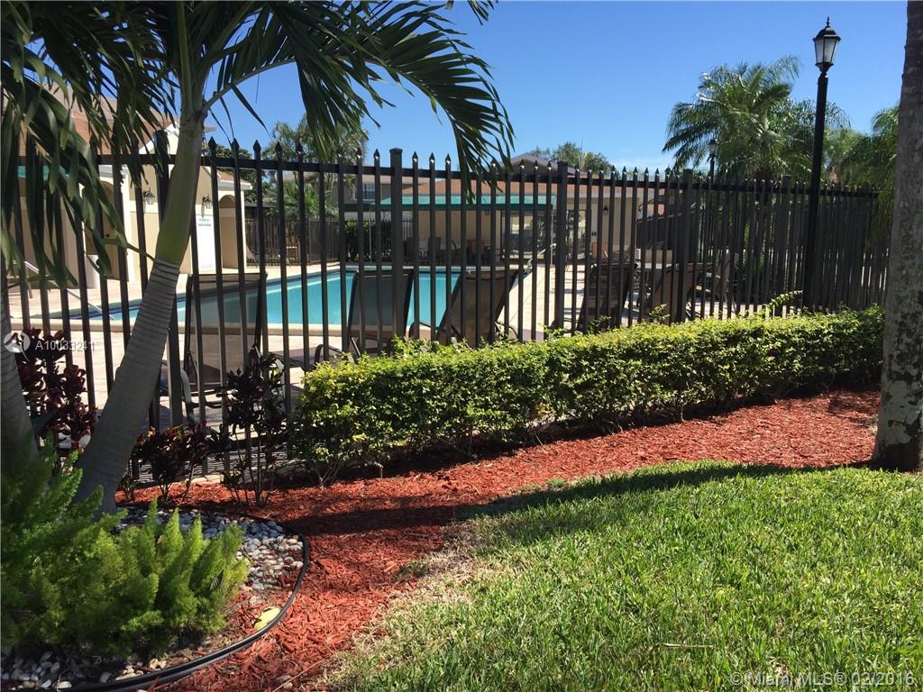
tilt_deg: -8.4
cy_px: 346
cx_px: 462
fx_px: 773
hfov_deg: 61.7
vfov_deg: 48.2
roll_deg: -0.6
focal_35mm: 29
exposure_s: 1/1412
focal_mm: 4.15
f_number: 2.2
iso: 32
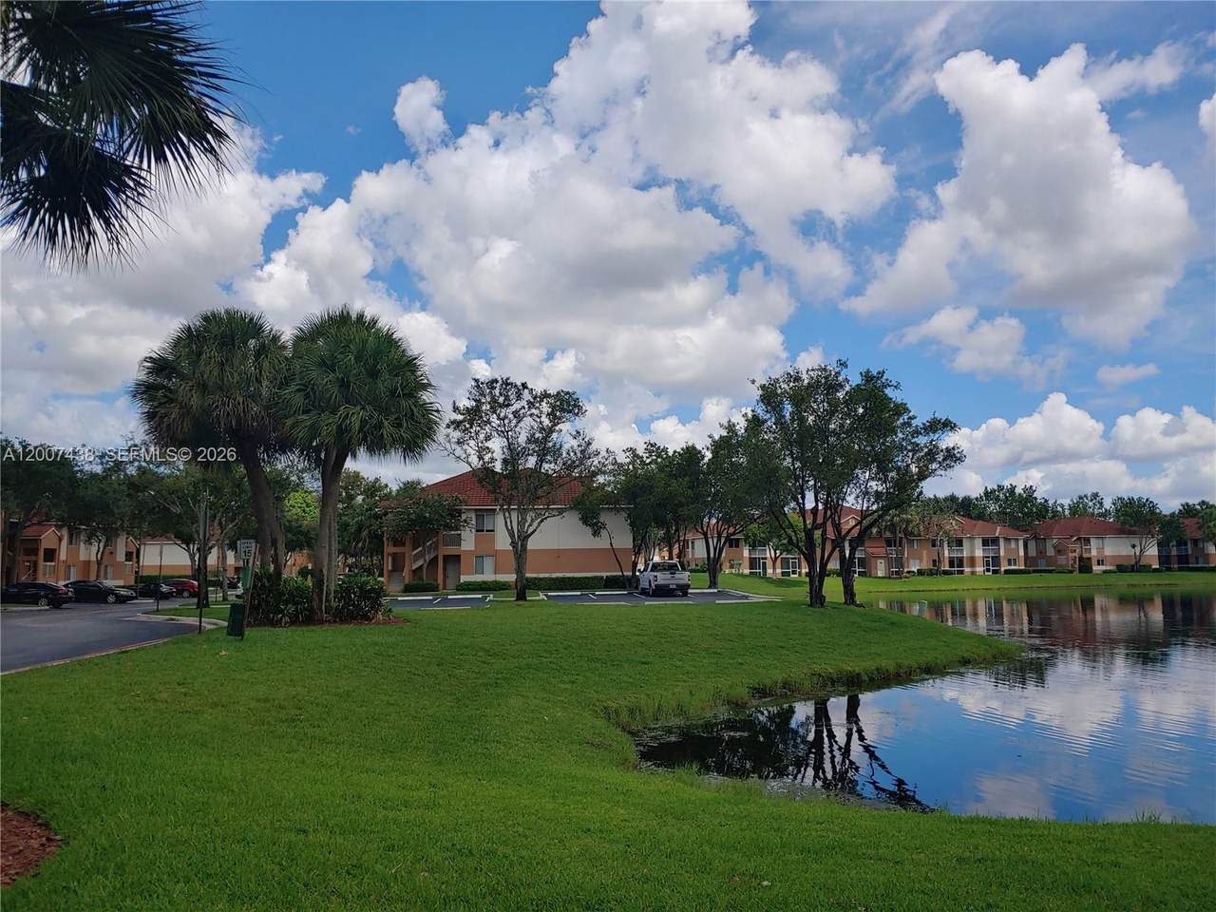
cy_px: 456
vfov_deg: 54.9
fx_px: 878
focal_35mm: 25
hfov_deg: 69.4
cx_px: 608
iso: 50
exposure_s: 1/4545
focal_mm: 4.23
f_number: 1.5
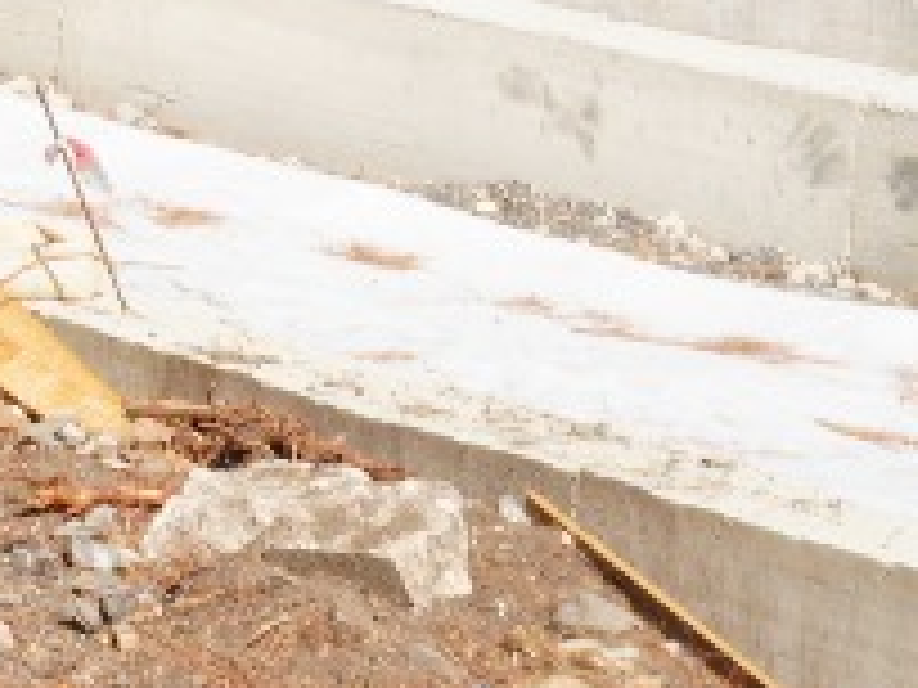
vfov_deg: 5.8
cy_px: -396
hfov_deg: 7.0
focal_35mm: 255
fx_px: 6762
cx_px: -1706
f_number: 10
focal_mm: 30
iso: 100
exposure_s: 1/125
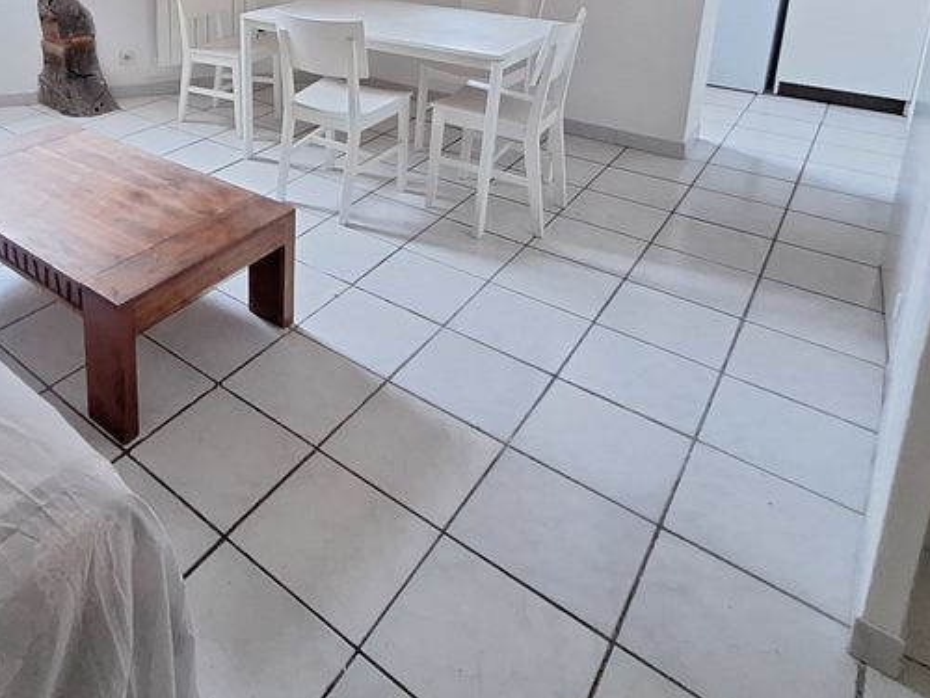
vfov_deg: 46.6
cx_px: 208
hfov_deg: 62.5
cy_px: 41
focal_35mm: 26
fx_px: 699
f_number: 2.2
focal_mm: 1.74
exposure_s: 1/20
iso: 640
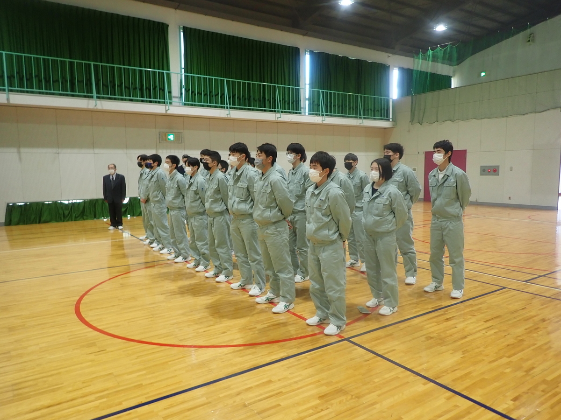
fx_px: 405
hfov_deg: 69.4
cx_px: 280
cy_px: 210
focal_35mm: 25
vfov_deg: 54.9
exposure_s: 1/60
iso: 200
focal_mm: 4.5
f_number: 2
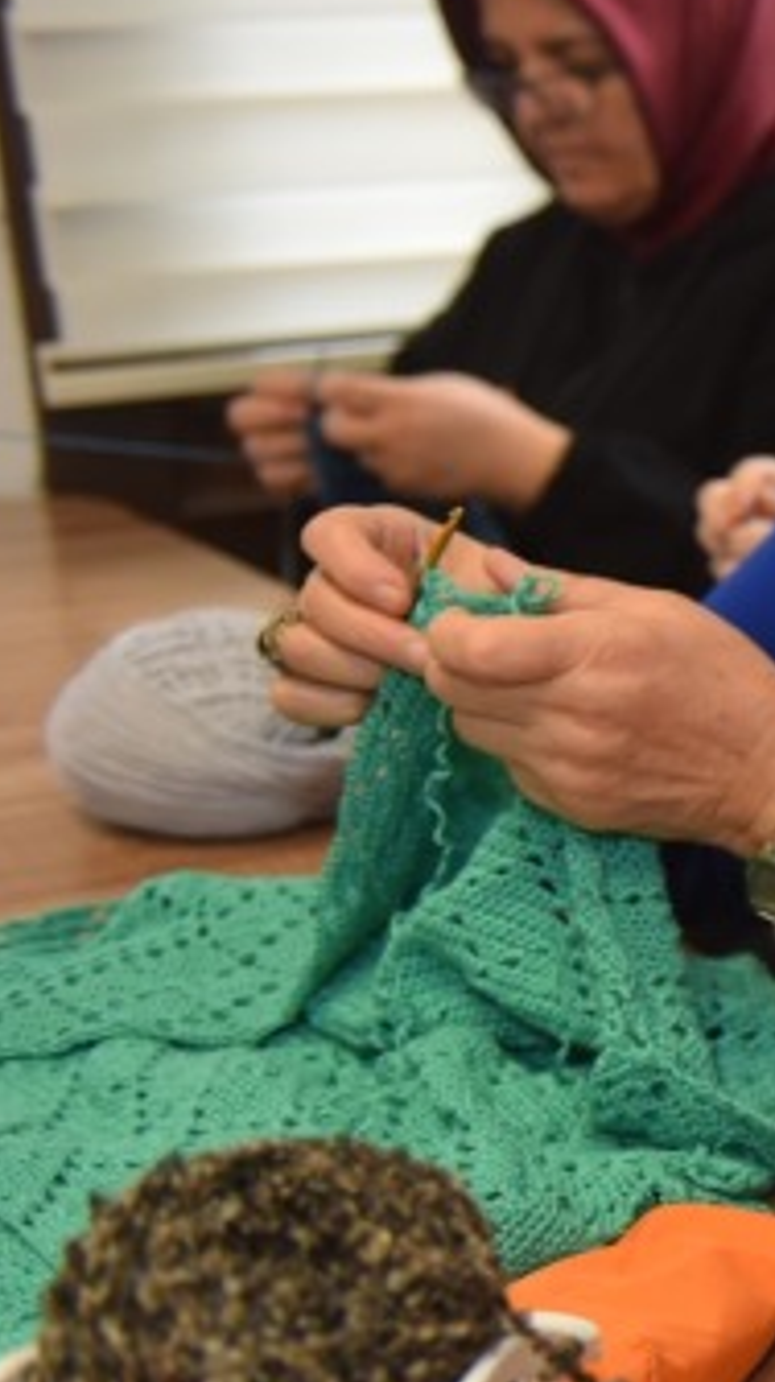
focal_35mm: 99
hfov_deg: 10.4
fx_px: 3623
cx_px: 1909
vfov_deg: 21.6
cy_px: 751
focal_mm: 34
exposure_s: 1/200
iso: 500
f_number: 3.5
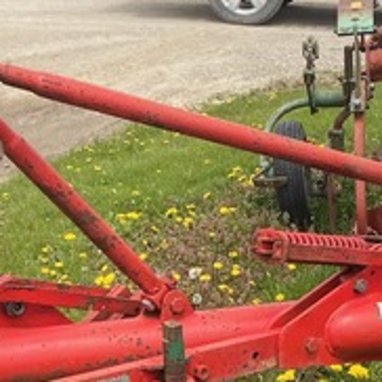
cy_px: 353
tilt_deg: -24.6
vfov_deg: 17.0
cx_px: 395
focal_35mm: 101
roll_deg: +1.0
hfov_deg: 16.8
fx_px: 1261
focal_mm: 4.25
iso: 32
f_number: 1.8
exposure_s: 1/1585
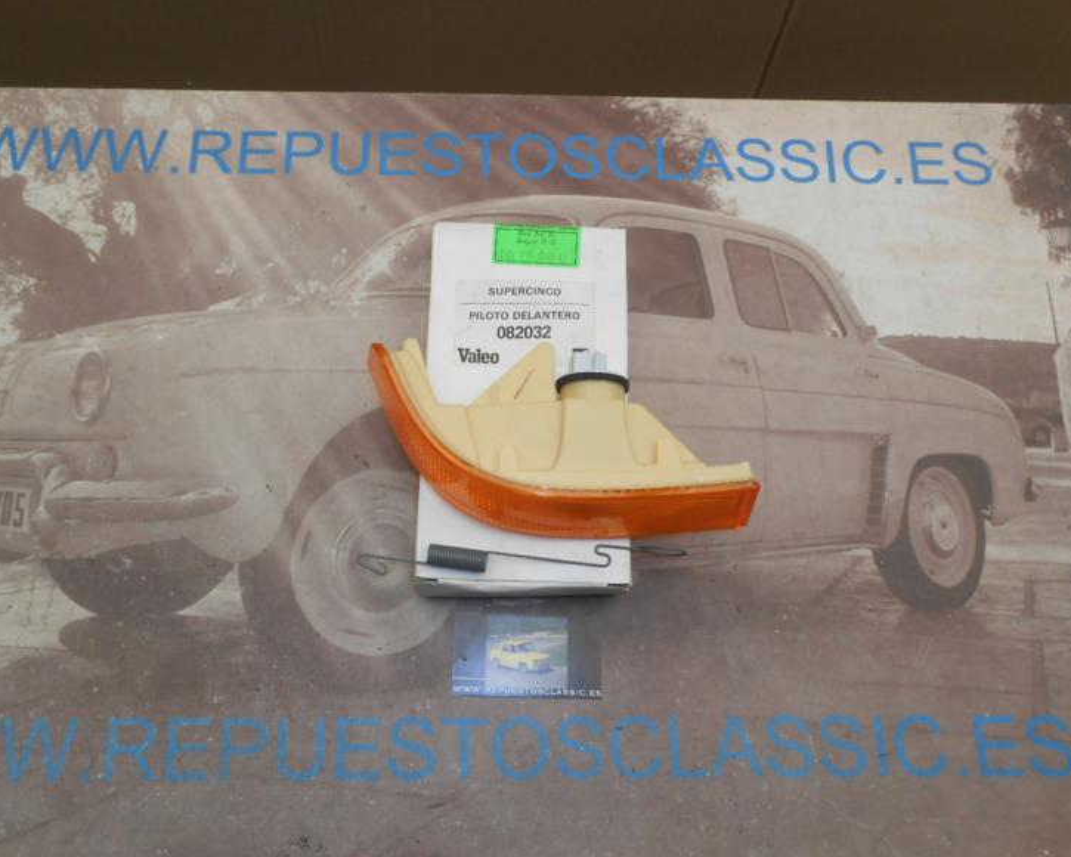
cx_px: 490
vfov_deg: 51.5
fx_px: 888
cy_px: 439
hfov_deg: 62.1
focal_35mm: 28
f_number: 3.5
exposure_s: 1/60
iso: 80
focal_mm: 4.6
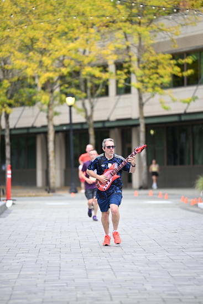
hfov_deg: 6.9
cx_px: 102
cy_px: 152
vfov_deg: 10.3
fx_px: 1690
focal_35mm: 200
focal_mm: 200
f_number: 2.8
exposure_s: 1/1600
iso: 640
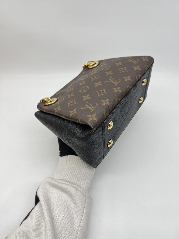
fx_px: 179
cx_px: 90
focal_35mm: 26
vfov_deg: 67.3
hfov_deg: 53.1
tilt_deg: -46.4
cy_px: 120
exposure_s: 1/106
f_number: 1.5
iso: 32
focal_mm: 5.7
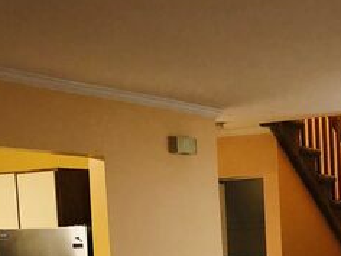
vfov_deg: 17.8
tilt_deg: -7.9
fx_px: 778
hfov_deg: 23.1
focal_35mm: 79
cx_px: 382
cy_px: 301
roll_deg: +1.8
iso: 100
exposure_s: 1/15
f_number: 1.8
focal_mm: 3.99
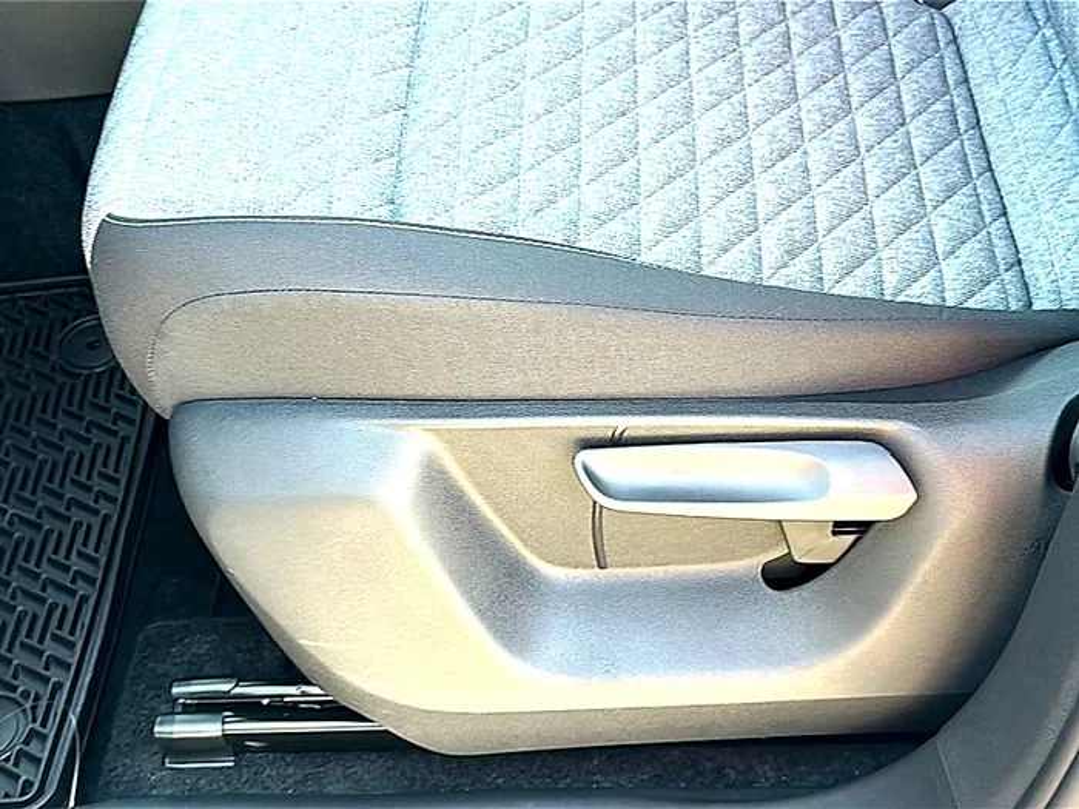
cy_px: 404
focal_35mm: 42
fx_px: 1309
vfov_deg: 34.3
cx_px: 540
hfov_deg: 44.8
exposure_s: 1/189
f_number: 1.78
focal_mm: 6.86
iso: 125
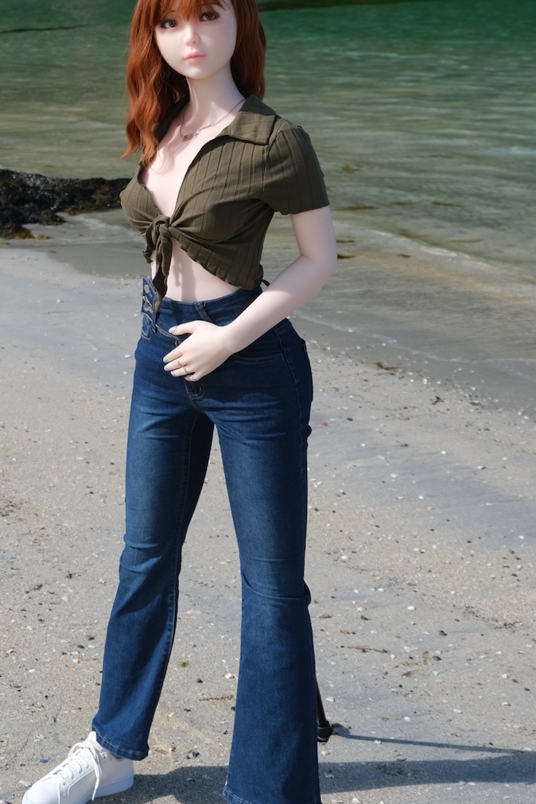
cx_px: 184
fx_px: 1697
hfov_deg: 17.9
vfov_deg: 26.2
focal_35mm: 76
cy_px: 161
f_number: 4
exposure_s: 1/400
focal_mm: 26.5
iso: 200
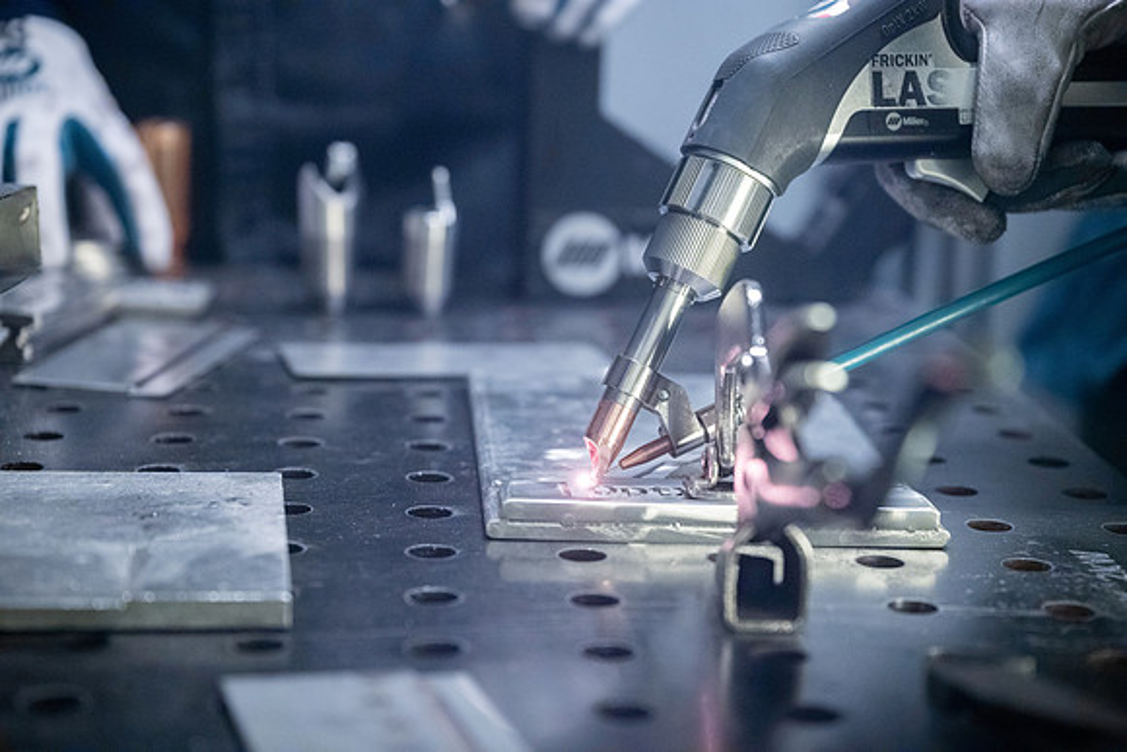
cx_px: 564
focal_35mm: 70
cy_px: 376
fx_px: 2197
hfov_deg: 28.8
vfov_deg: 19.4
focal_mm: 70
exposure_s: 1/80
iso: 800
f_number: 3.5
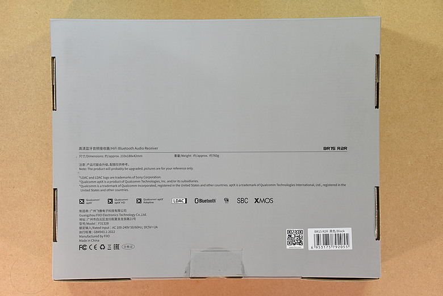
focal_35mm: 75
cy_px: 148
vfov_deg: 18.2
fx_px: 923
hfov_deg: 27.0
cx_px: 222
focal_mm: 50
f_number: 6.3
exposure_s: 1/100
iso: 1000
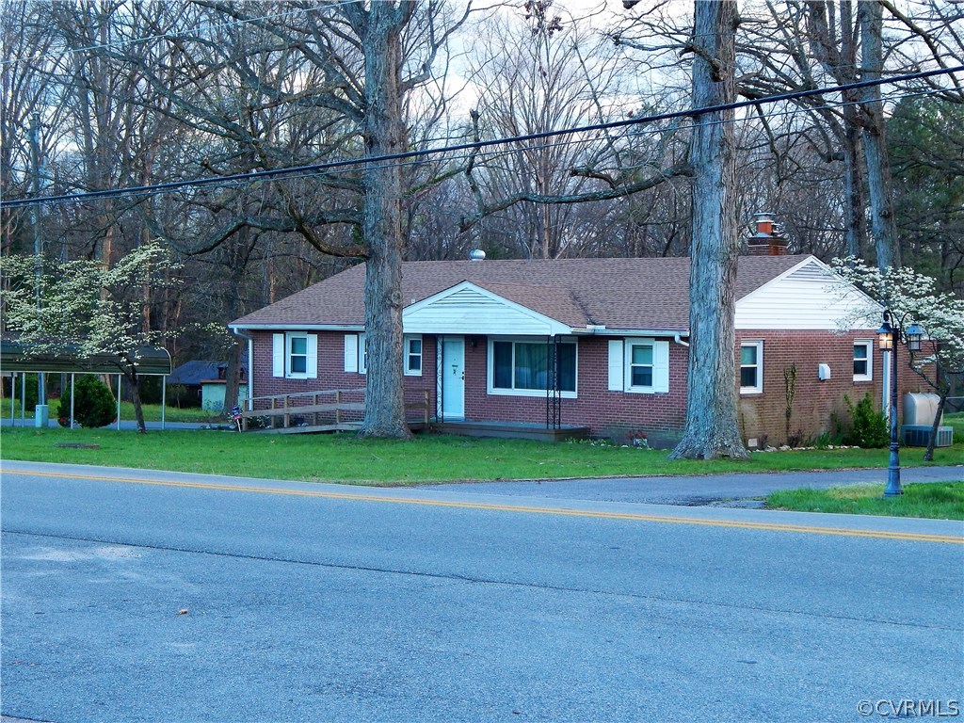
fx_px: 1922
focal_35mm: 69
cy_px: 362
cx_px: 482
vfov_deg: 21.3
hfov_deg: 28.2
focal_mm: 12.3
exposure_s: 1/40
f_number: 4.1
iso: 125
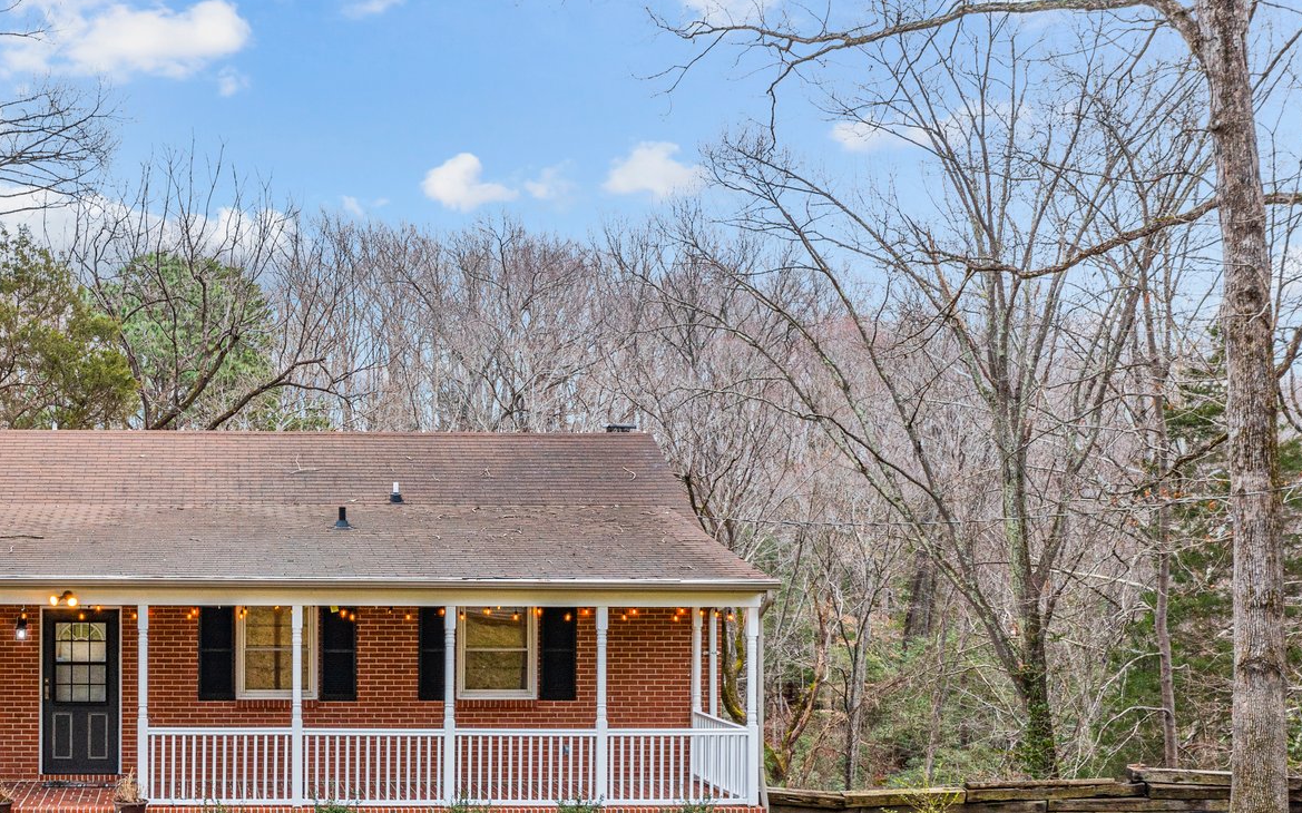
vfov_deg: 25.6
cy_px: 581
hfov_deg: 38.8
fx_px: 1774
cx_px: 265
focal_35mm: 50
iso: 100
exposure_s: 1/20
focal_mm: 10.26
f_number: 6.3
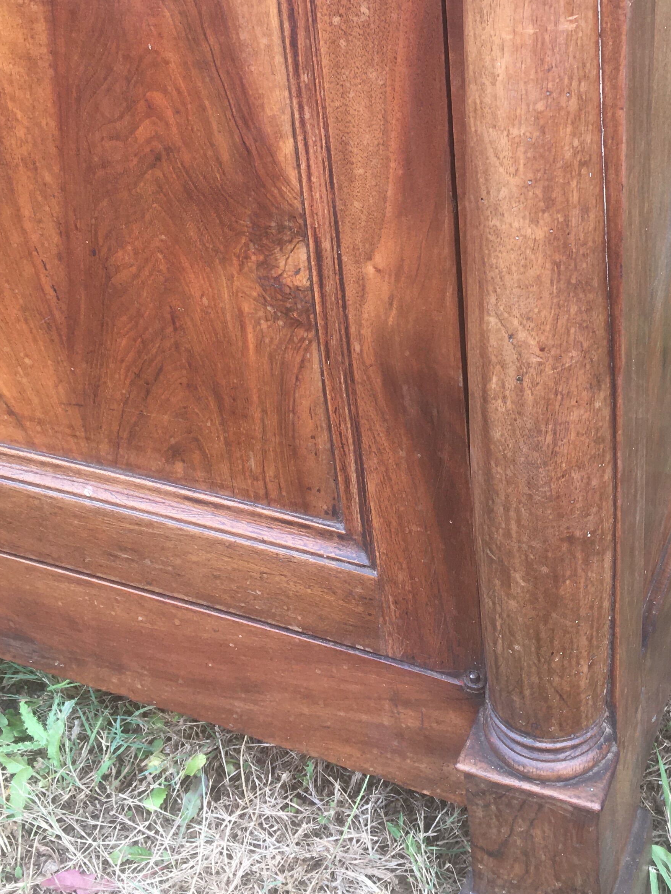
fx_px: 1292
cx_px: 453
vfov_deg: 37.3
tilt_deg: -33.7
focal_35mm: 50
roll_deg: +2.1
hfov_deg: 28.9
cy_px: 224
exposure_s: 1/100
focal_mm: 4.15
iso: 32
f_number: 2.2
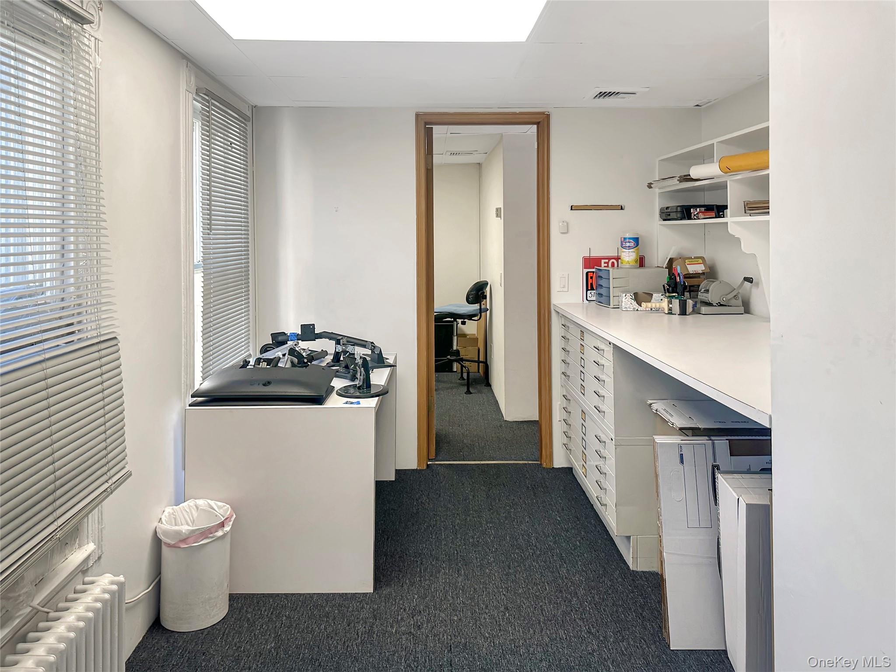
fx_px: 621
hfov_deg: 71.6
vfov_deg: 56.8
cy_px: 336
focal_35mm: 24
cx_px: 448
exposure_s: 1/120
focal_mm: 6.86
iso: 100
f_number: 1.78
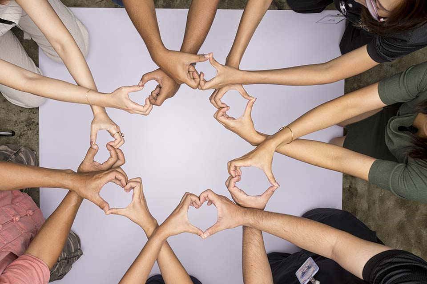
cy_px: 142
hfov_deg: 55.8
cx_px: 214
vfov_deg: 38.9
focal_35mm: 34
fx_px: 403
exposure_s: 1/200
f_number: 7.1
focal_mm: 34
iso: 64
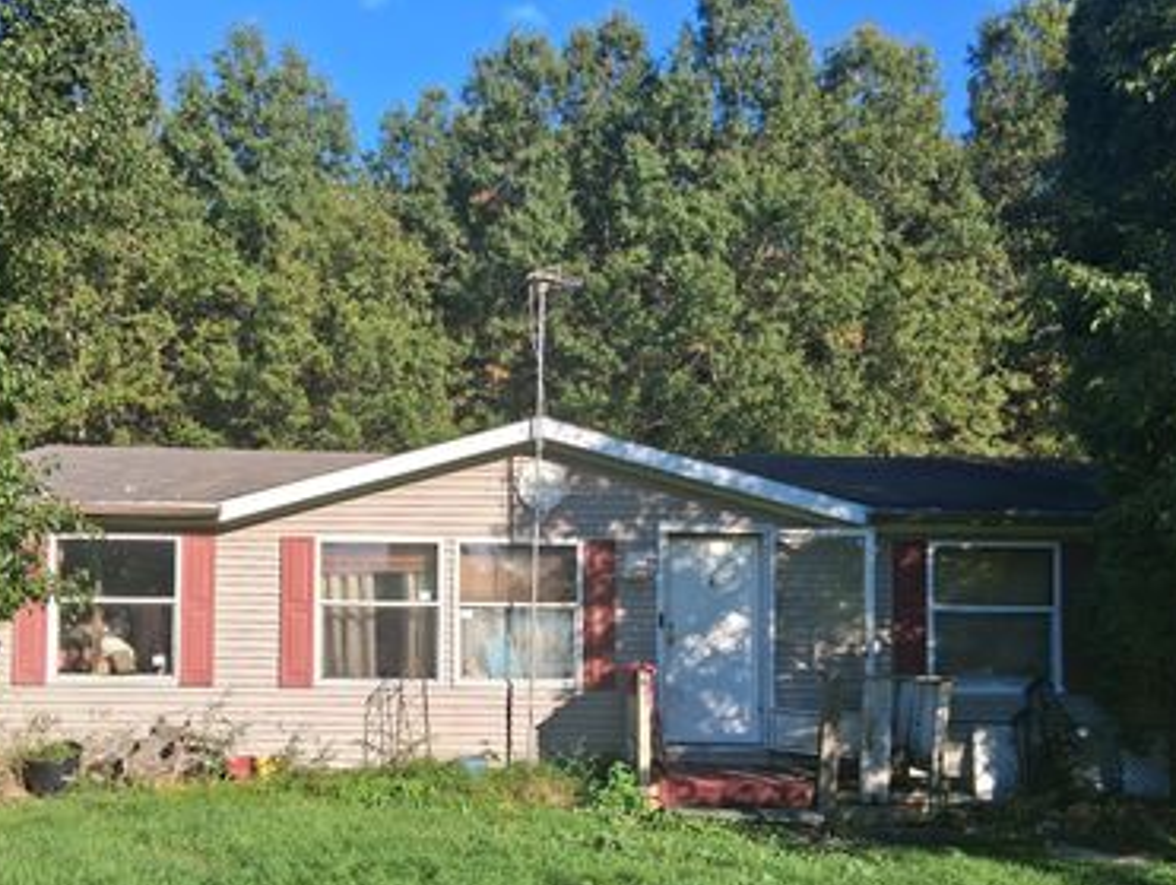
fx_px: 1190
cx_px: 491
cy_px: 592
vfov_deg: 40.3
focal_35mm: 35
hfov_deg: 52.3
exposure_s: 1/436
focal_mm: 3.98
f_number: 1.8
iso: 25
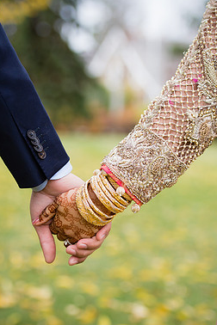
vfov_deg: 17.5
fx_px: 1058
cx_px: 117
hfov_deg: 11.7
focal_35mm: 117
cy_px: 178
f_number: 2.8
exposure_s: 1/250
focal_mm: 70
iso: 200
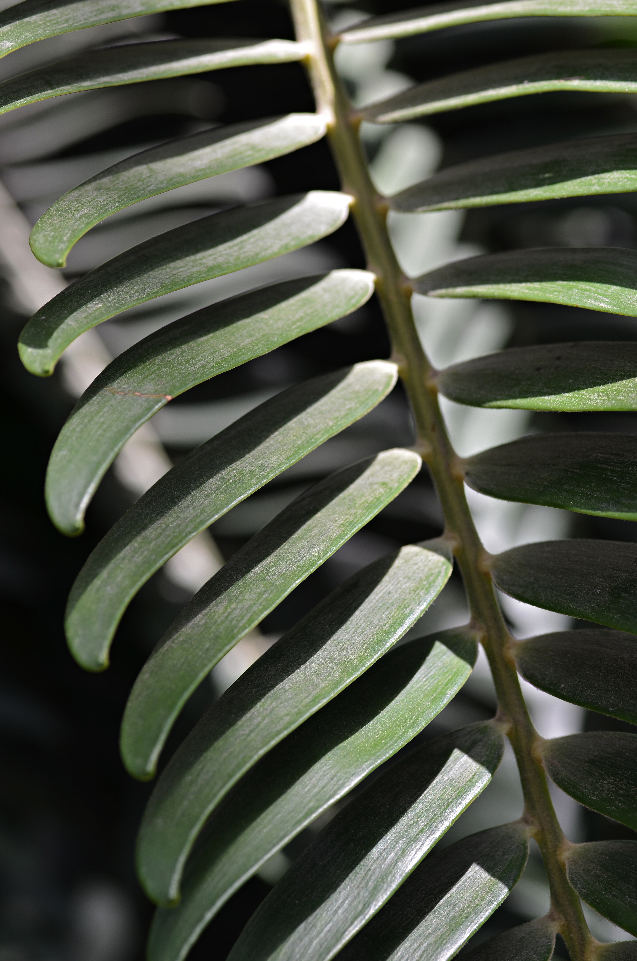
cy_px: 480
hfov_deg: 13.0
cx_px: 318
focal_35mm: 105
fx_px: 2799
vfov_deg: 19.5
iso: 100
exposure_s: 1/250
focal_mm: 70
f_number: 4
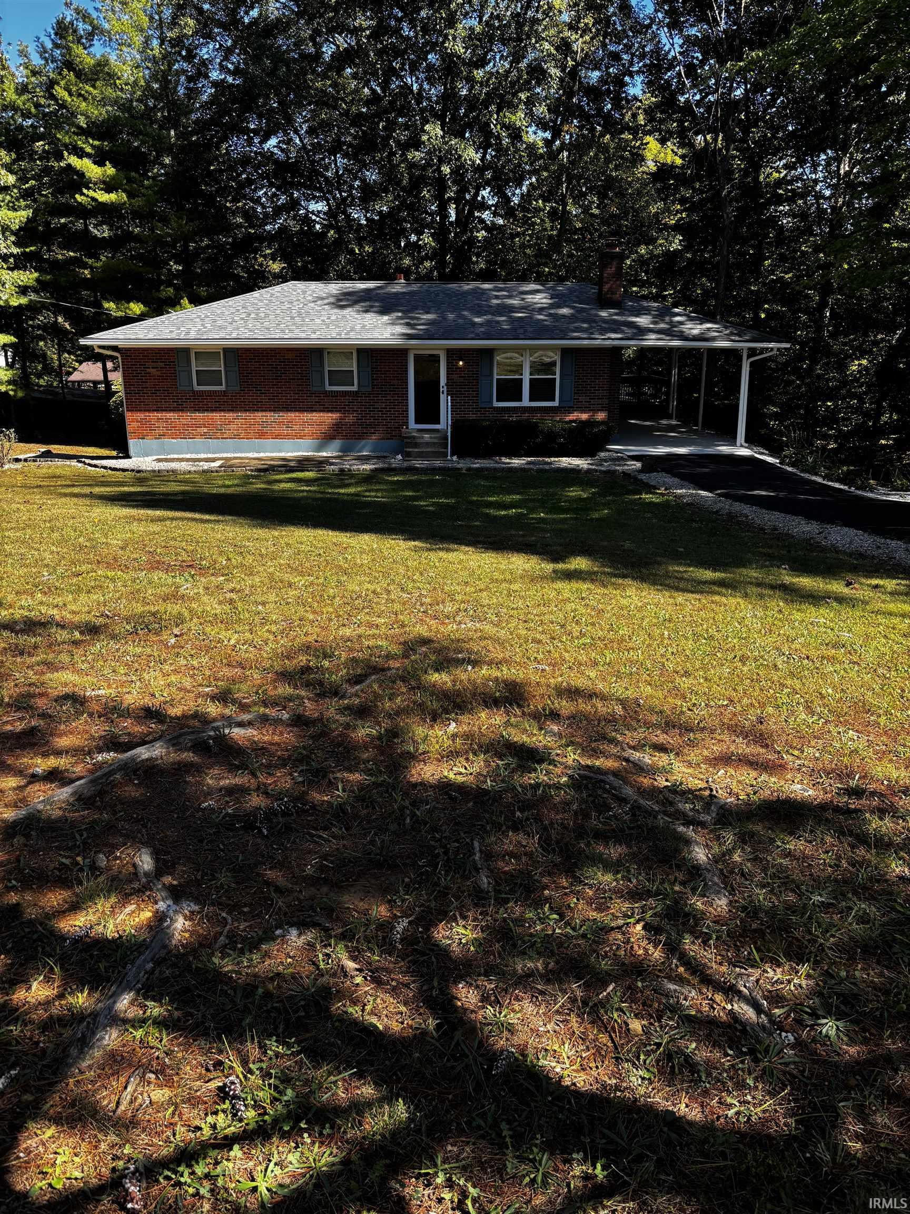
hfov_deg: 53.1
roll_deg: -1.1
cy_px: 607
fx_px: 911
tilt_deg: -15.3
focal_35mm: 26
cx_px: 455
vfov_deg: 67.3
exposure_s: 1/707
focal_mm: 5.96
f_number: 1.6
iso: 50
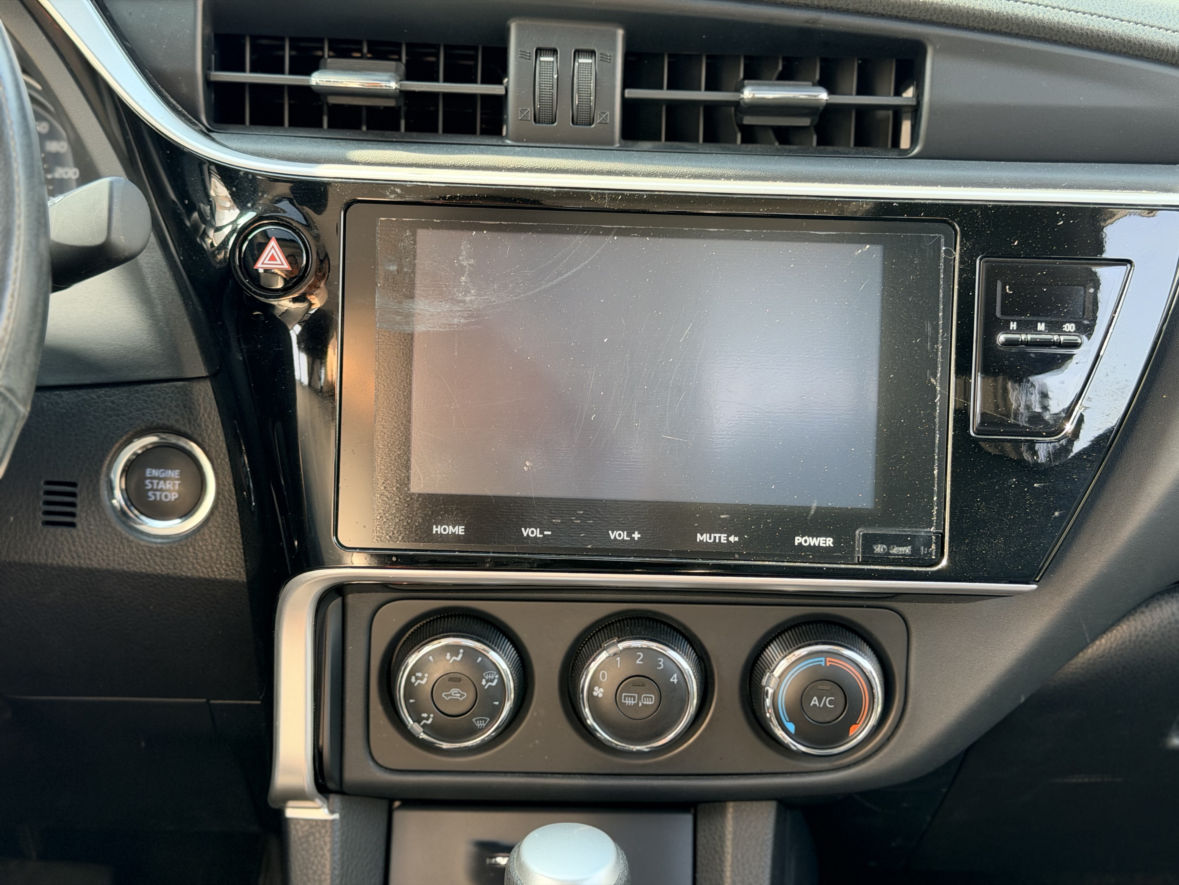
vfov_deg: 30.3
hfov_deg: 39.7
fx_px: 1635
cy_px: 442
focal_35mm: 48
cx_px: 590
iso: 125
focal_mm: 6.76
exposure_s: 1/98
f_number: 1.78
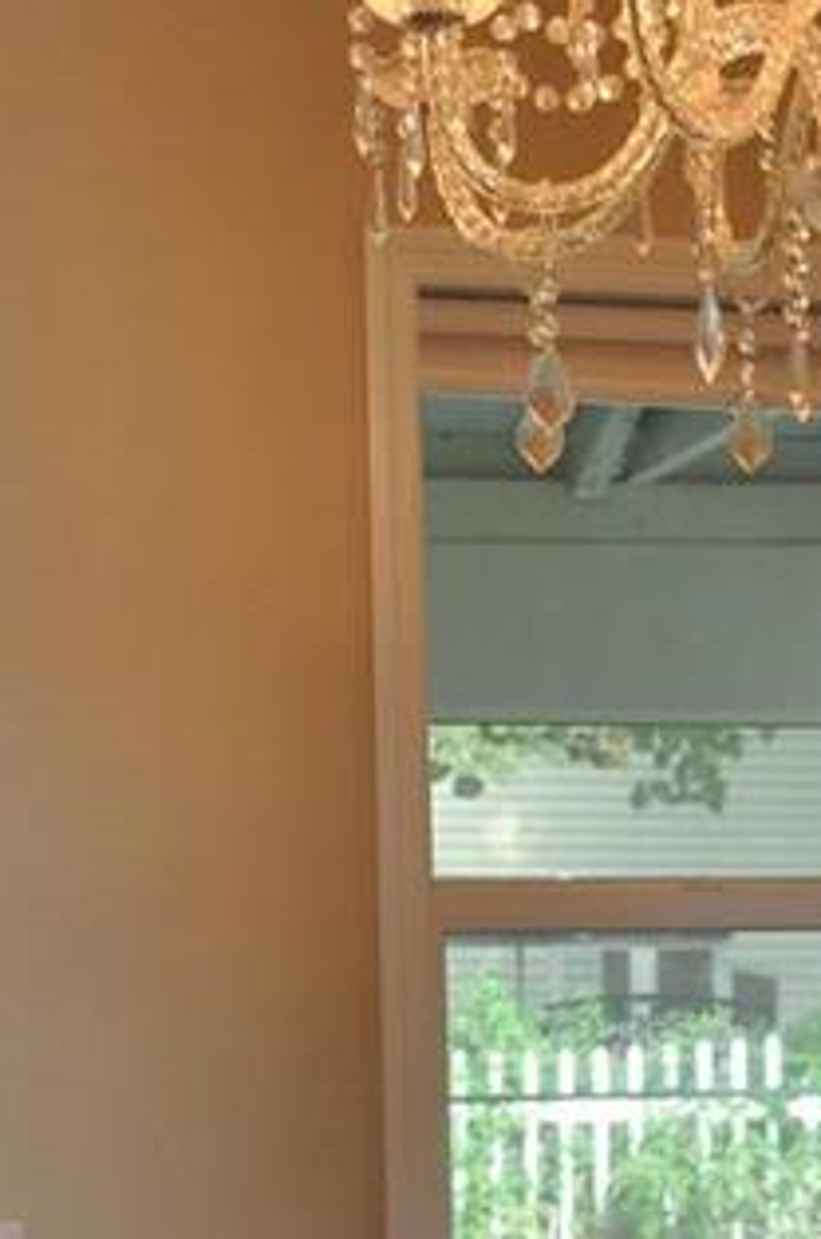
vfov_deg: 15.9
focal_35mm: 126
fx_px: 4329
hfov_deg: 10.8
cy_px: 1338
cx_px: 620
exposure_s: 1/125
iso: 500
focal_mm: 22
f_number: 3.8
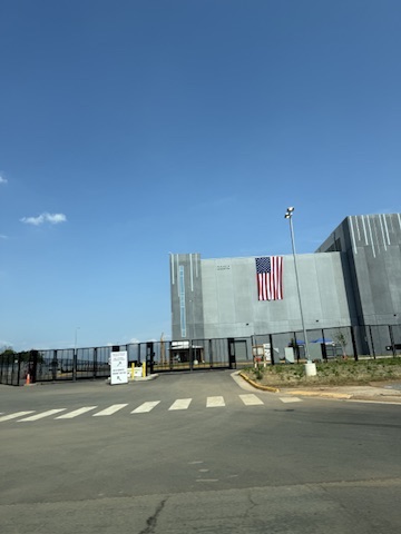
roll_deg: +0.6
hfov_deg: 56.8
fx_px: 371
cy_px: 267
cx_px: 200
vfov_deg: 71.6
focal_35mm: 24
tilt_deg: +14.3
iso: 80
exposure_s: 1/1139
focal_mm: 6.76
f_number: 1.78
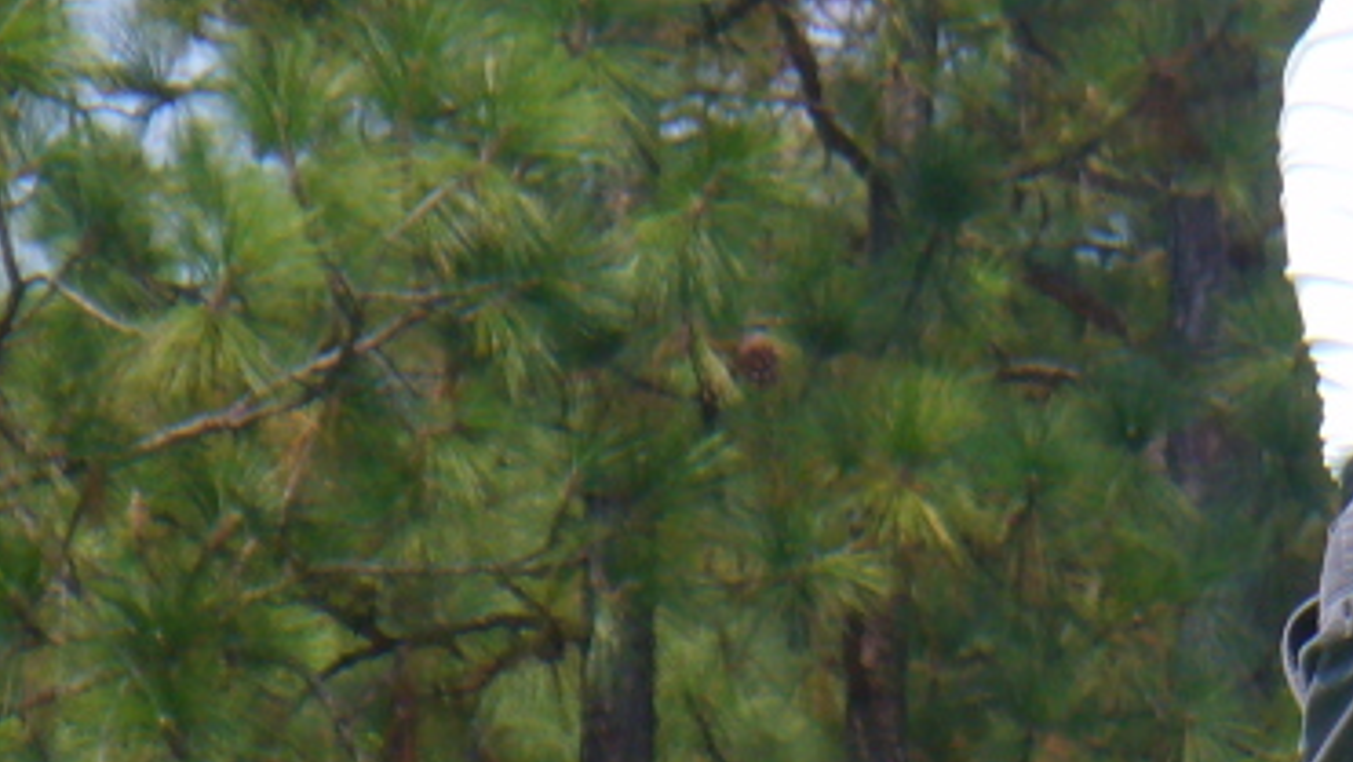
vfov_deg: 1.8
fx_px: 23974
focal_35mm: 668
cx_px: 1258
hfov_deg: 3.2
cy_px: 427
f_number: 4.5
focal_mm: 36.6
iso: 80
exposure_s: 1/320
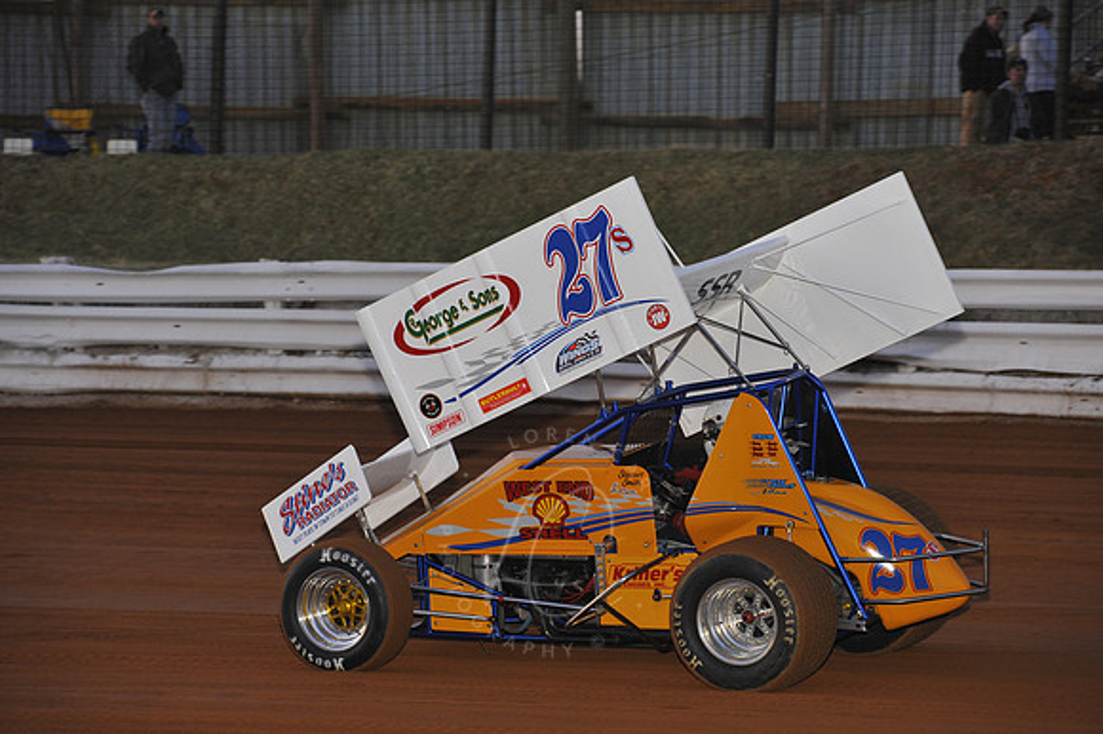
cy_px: 367
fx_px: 4746
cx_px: 552
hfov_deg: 13.3
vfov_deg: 8.8
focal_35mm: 155
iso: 800
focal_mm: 155
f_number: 6.3
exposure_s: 1/250
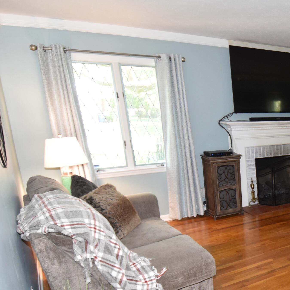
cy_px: 203
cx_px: 319
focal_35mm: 34
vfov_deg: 47.3
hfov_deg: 39.6
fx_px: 322
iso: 1250
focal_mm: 12
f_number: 4
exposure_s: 1/60
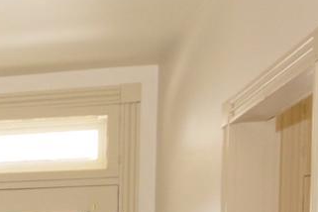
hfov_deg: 14.4
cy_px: 411
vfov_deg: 10.9
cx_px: -343
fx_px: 1016
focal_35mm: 115
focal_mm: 12
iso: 1000
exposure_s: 1/160
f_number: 7.1
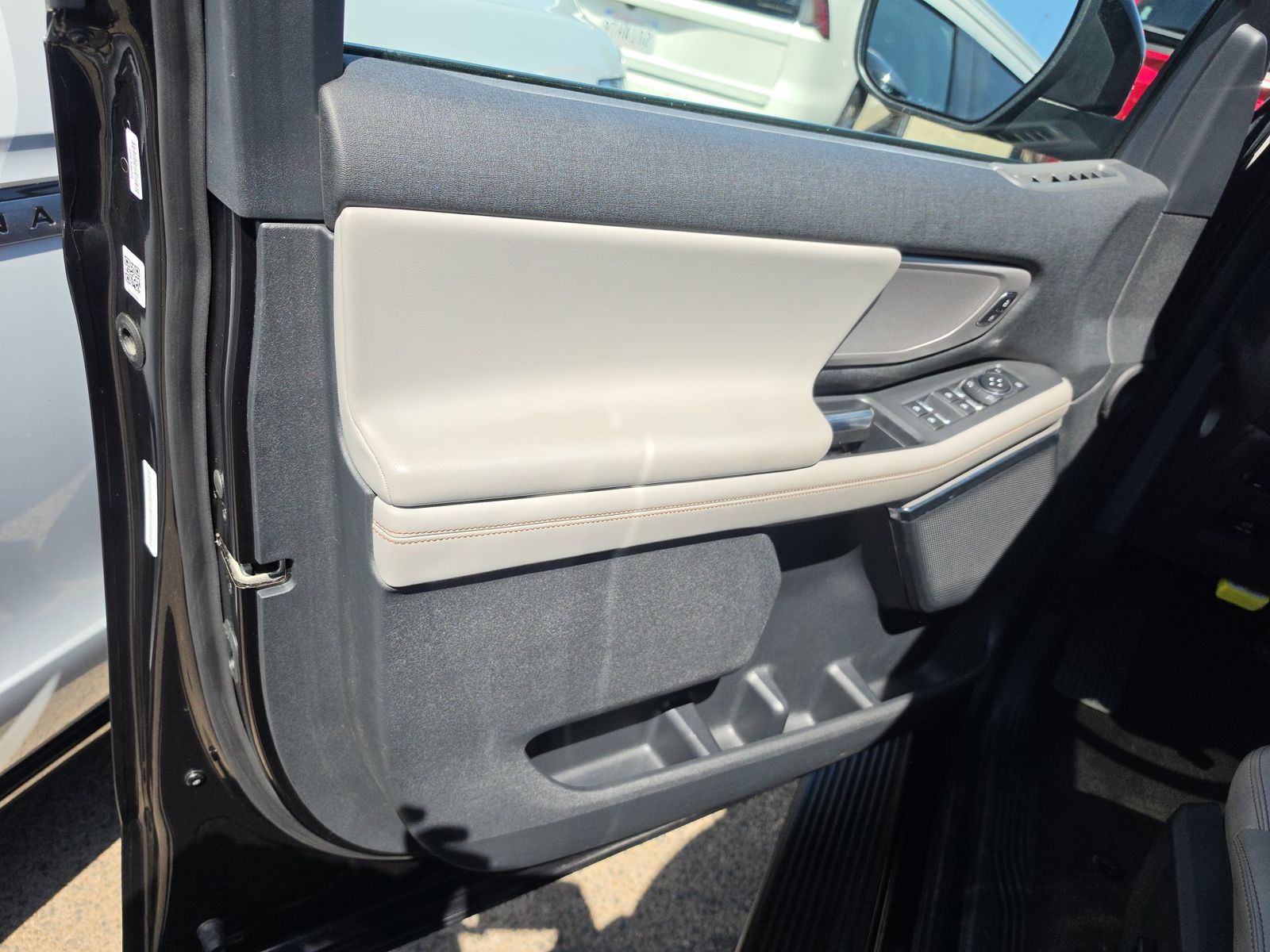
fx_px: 844
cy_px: 476
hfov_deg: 73.9
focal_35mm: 23
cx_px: 635
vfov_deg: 58.9
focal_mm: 6.5
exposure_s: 1/3308
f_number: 1.4
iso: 63
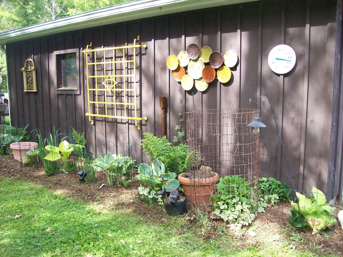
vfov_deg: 39.6
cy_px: 128
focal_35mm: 36
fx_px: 357
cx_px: 172
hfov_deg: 51.4
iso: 80
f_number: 2.7
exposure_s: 1/122
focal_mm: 6
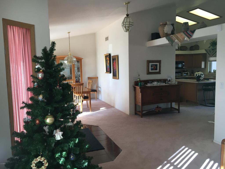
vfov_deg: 48.2
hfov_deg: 61.7
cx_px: 112
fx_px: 188
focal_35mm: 29
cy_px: 84
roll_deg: +1.4
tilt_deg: -6.4
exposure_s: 1/30
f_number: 2.2
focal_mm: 4.15
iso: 32
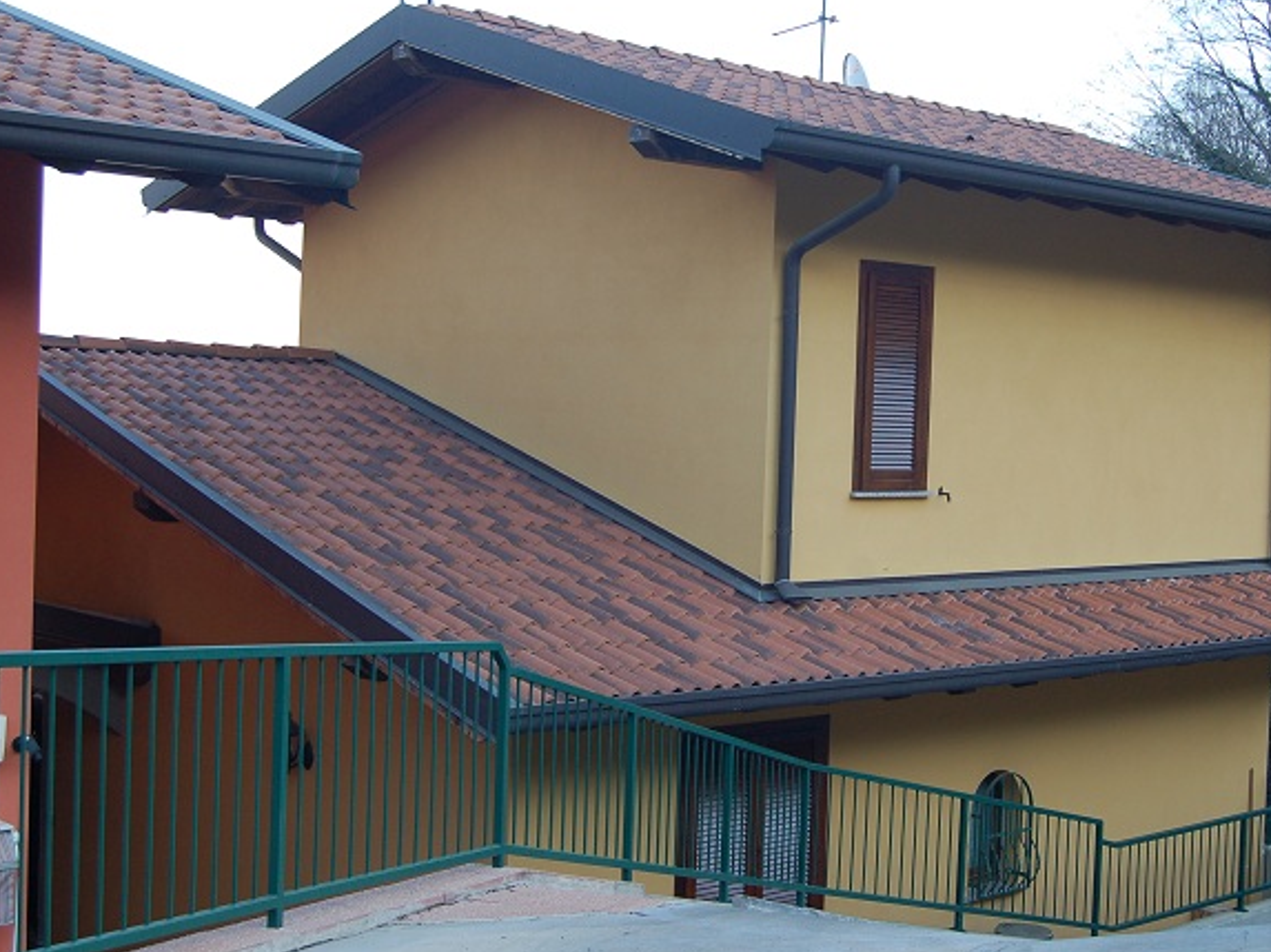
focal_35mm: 53
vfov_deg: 27.5
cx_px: 770
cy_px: 419
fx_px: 1945
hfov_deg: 36.0
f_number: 5.6
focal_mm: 28
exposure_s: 1/125
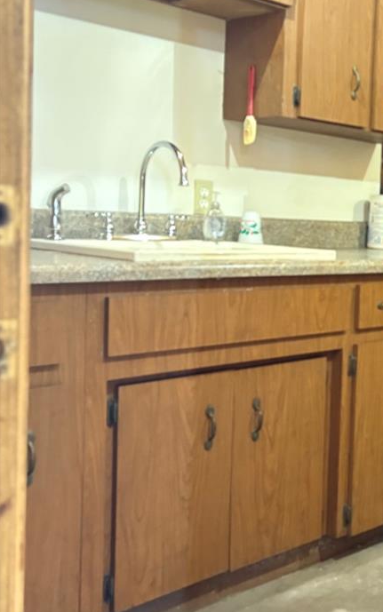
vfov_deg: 41.8
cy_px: 268
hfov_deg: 25.4
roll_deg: -2.8
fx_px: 801
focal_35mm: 48
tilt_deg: -3.6
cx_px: 397
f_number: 1.6
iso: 1000
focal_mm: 5.96
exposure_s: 1/22
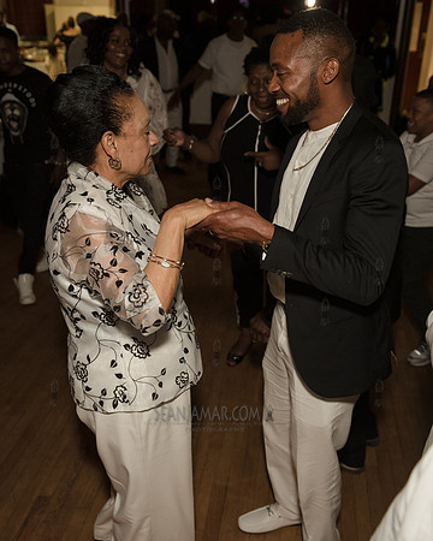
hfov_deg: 40.6
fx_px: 586
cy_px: 270
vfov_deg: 49.6
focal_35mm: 37
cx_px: 222
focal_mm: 26
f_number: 3.5
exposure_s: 1/250
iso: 2000
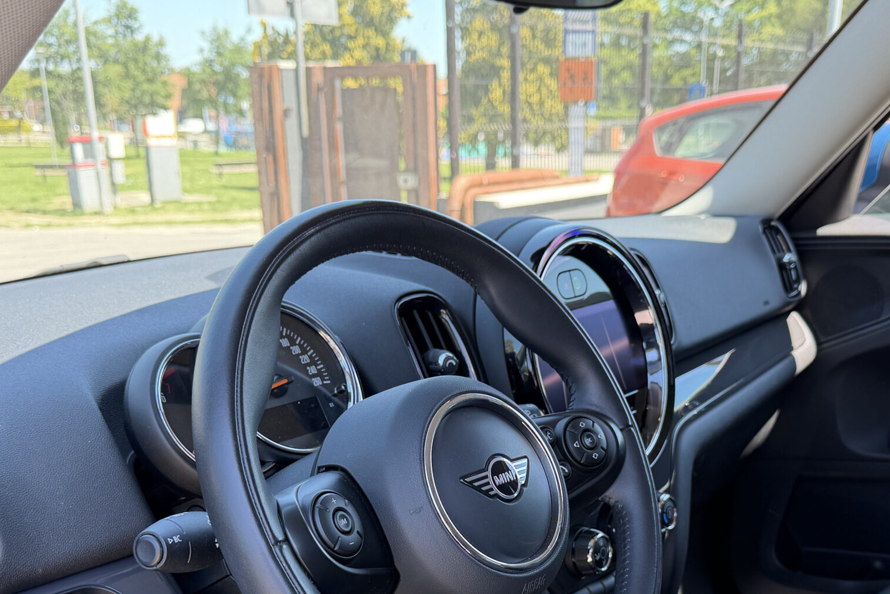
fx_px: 1038
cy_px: 513
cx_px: 511
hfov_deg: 46.3
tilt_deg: -21.3
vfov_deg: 30.7
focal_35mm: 42
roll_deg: +1.3
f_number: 1.78
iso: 80
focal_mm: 6.76
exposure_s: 1/187
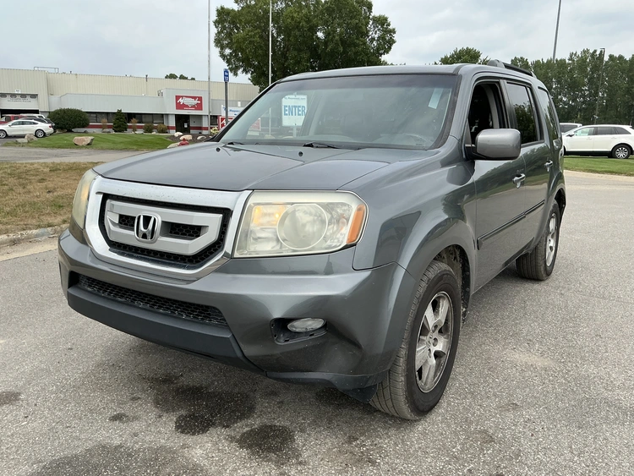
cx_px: 317
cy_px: 238
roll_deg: -0.9
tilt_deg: -10.8
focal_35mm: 28
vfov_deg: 49.8
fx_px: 513
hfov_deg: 63.4
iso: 25
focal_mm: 3
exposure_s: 1/1412
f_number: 1.8
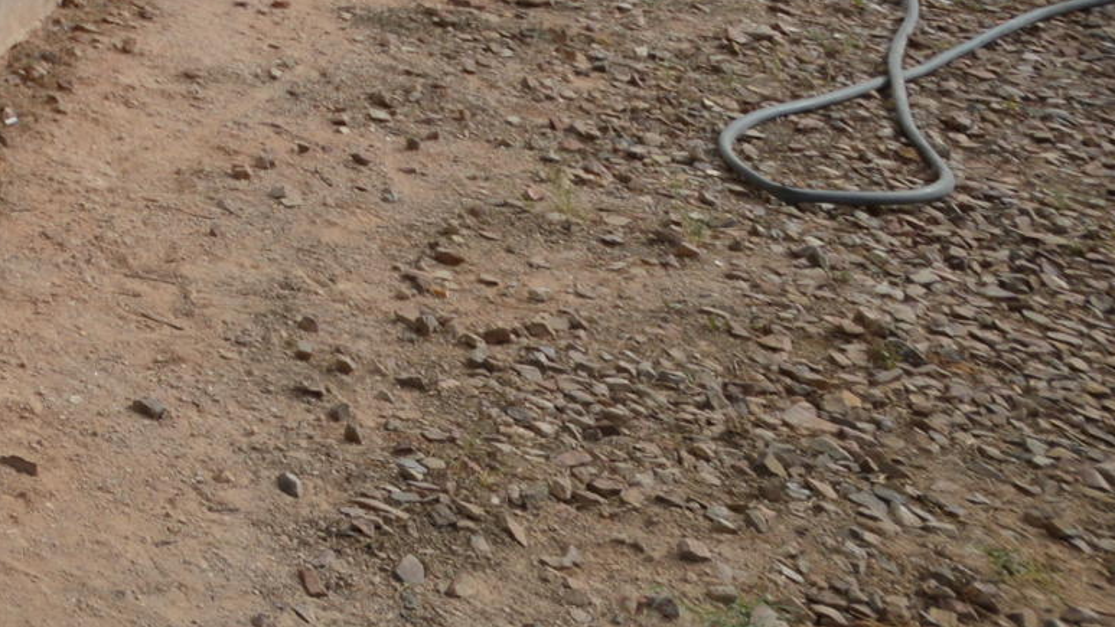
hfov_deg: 20.7
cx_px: -933
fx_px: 1982
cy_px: -748
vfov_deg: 14.1
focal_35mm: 67
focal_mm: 11
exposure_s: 1/200
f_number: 6.3
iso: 100
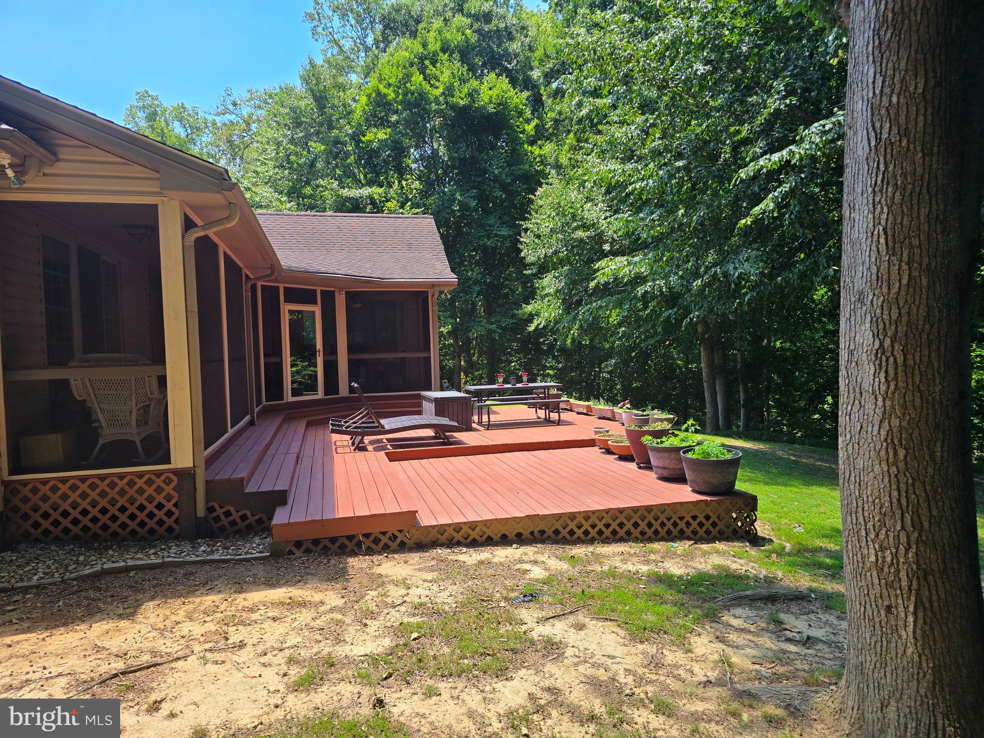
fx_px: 654
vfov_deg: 58.9
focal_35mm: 23
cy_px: 369
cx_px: 492
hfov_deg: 73.9
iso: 12
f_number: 1.7
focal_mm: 6.3
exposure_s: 1/284
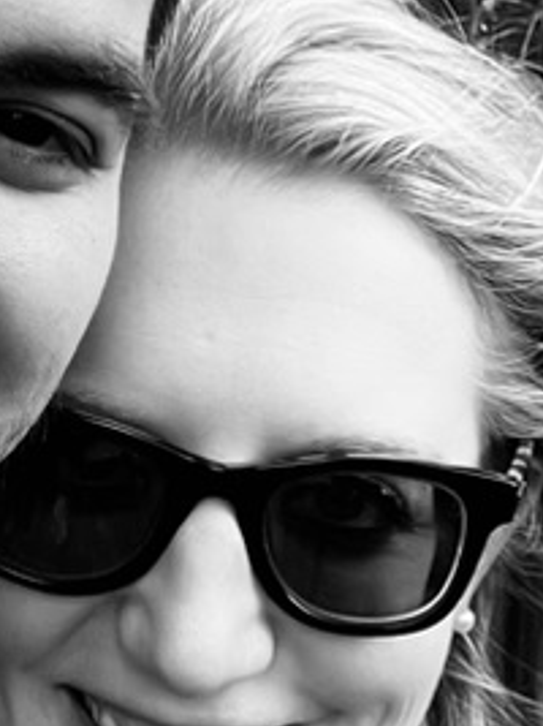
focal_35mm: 115
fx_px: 2407
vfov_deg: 17.1
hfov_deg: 12.8
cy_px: 370
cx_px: 71
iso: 100
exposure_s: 1/90
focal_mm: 2.71
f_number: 2.2
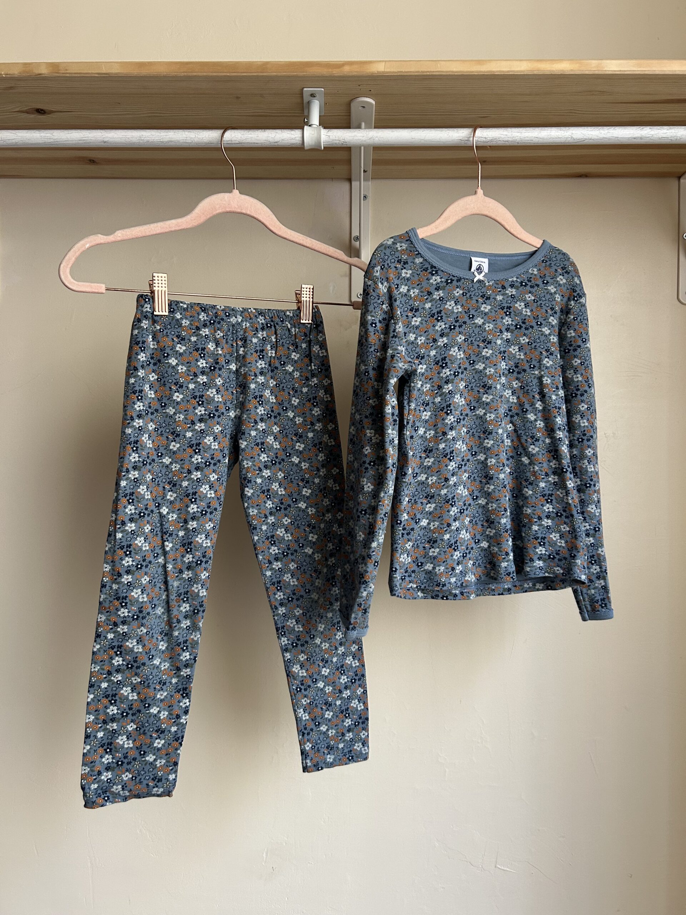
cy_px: 458
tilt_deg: -0.5
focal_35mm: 26
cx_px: 343
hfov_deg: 53.1
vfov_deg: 67.3
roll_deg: -0.8
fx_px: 687
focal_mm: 5.7
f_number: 1.5
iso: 125
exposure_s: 1/78
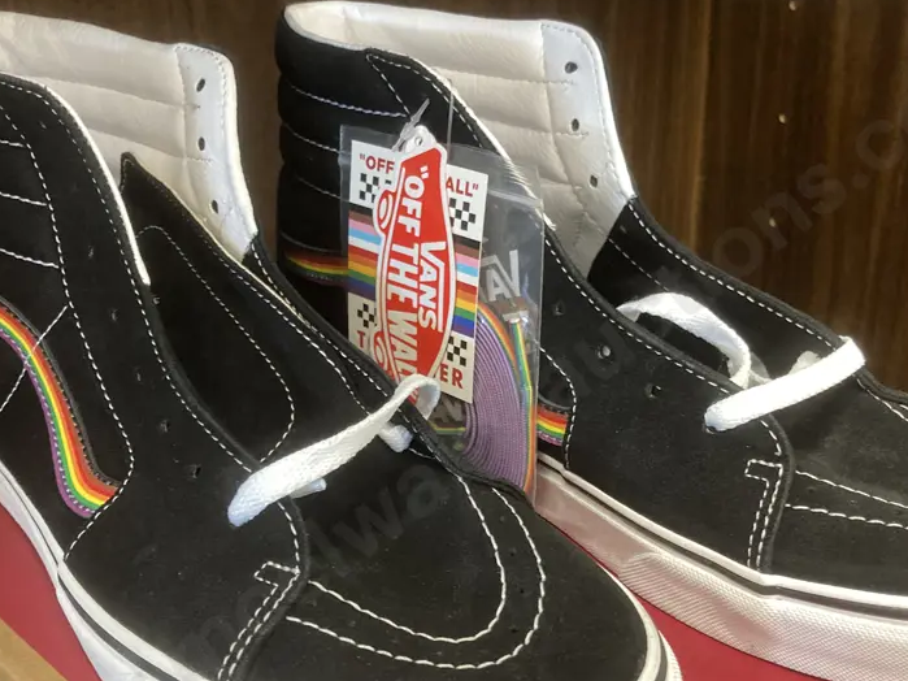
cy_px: 422
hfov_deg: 45.7
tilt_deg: -25.8
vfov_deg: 35.0
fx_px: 1075
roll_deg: -1.1
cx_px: 509
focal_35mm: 41
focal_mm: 3.99
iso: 250
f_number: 1.8
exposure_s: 1/50
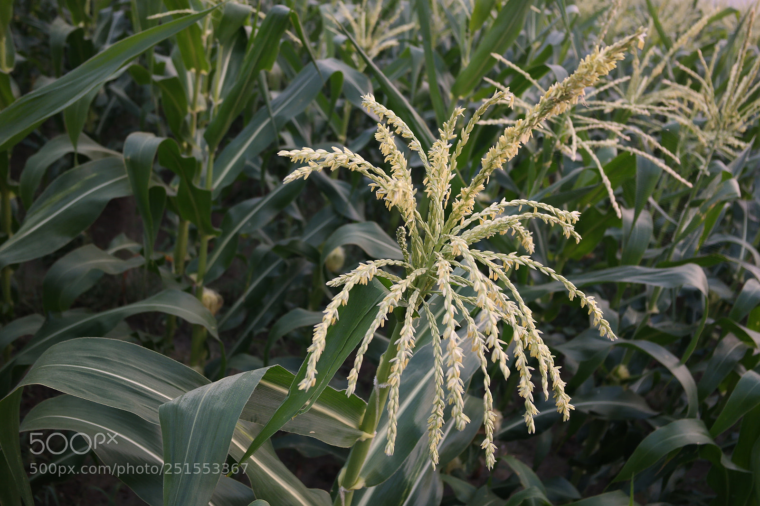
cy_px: 253
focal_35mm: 30
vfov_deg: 43.6
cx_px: 380
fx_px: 633
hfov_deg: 61.9
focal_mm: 20
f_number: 3.5
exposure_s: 1/60
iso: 200
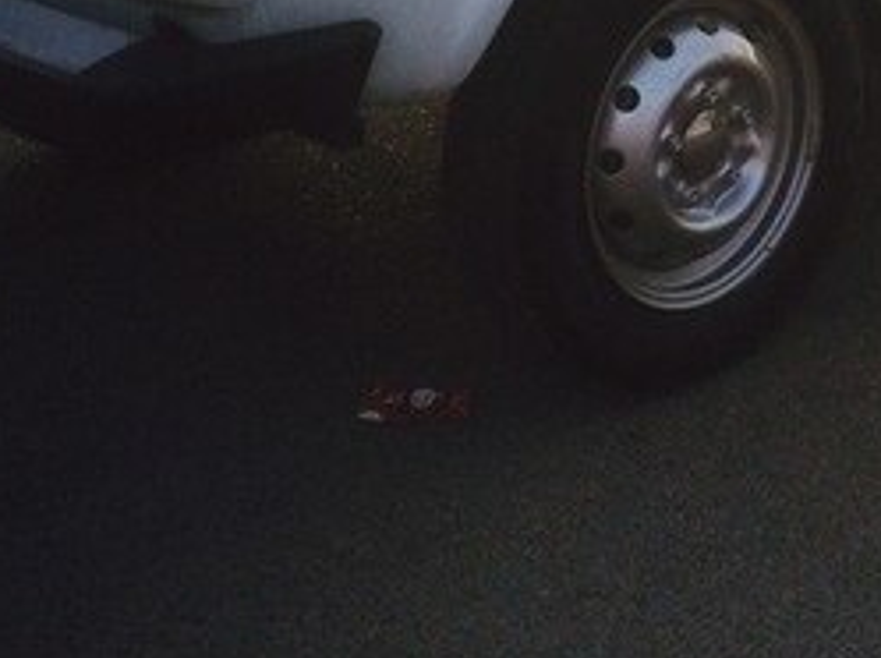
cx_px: 895
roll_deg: -3.8
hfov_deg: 24.2
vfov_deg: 17.9
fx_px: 1957
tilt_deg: -11.2
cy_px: -179
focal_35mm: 77
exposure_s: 1/196
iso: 32
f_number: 2.2
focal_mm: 4.15
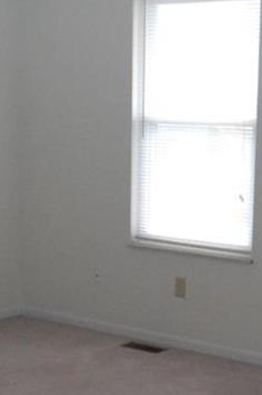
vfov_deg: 24.5
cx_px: 250
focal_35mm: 82
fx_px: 897
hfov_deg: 16.3
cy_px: 302
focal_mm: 12
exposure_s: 1/80
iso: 1000
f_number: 7.1
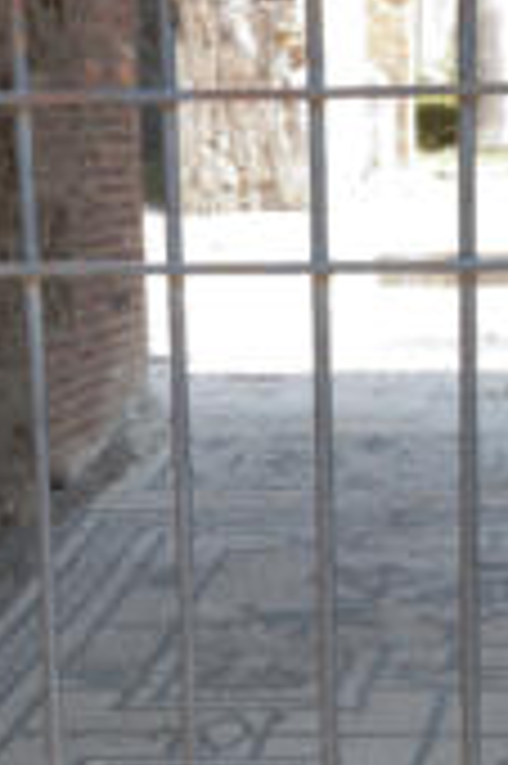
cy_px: 814
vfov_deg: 15.0
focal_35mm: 134
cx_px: 360
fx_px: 2842
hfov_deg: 10.2
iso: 200
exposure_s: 1/10
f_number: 16
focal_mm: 38
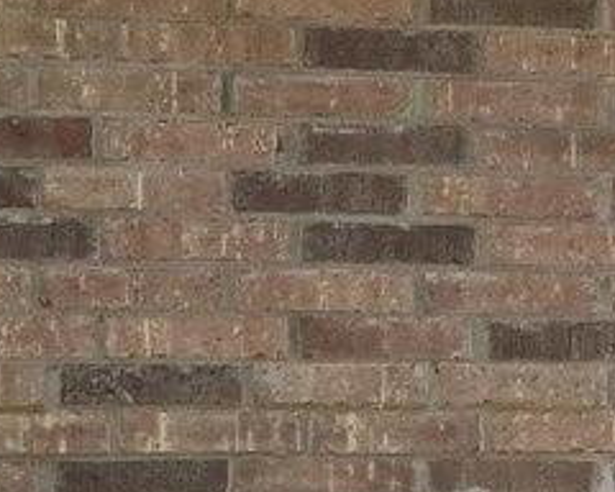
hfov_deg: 7.8
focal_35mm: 160
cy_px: 427
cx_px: 2463
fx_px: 2912
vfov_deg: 9.6
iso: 400
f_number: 8
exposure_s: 1/640
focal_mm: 20
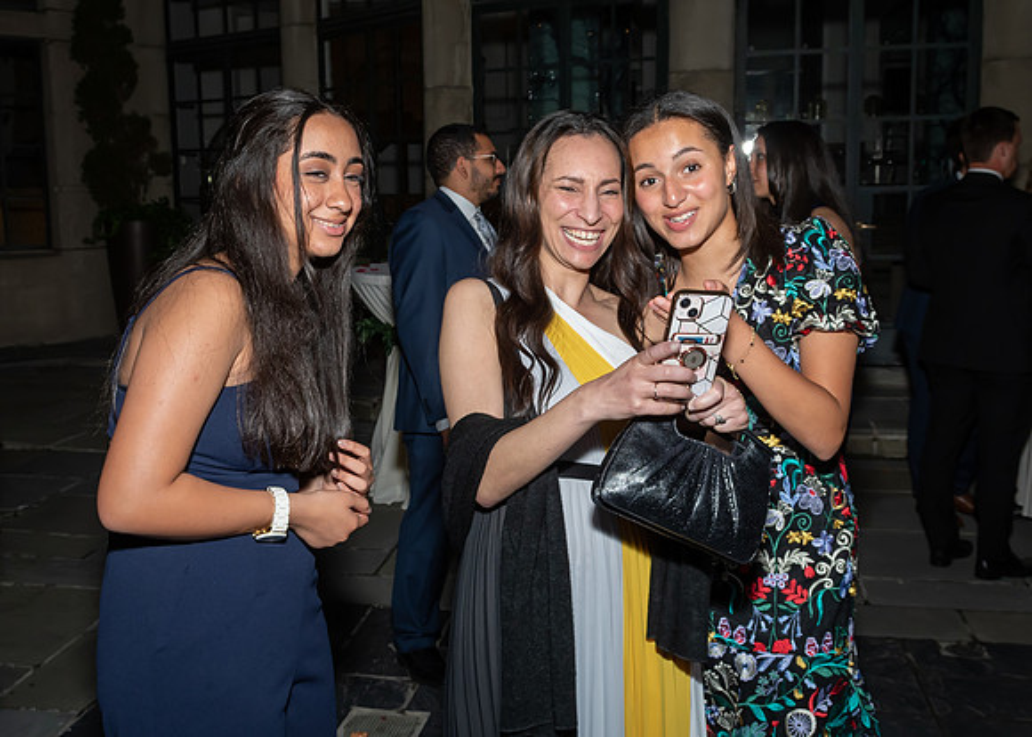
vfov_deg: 33.9
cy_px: 339
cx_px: 469
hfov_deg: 46.3
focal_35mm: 41
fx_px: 1206
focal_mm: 17
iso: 500
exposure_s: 1/250
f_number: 5.6
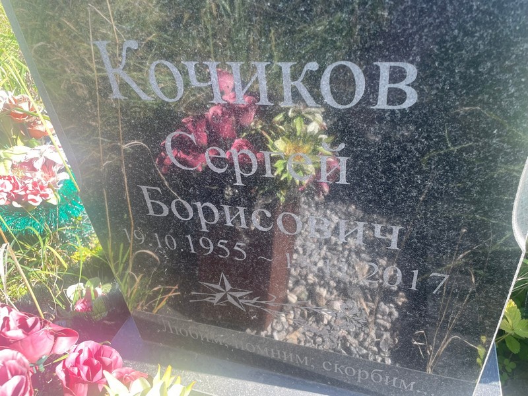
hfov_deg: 67.3
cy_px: 198
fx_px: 397
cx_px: 264
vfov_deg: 53.1
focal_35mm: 26
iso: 32
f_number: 1.6
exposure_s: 1/208
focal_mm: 4.2
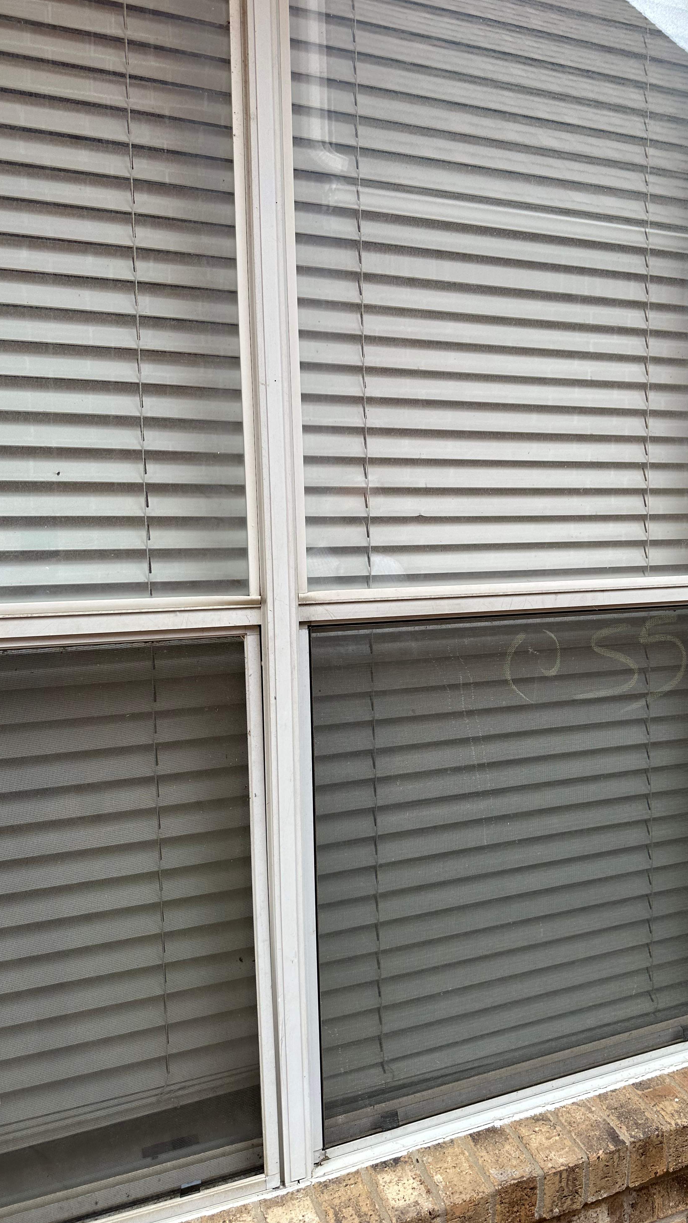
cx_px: 443
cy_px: 601
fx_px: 876
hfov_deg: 42.5
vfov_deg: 69.9
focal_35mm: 27
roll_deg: +0.3
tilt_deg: -3.4
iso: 80
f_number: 1.78
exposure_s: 1/395
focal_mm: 6.86
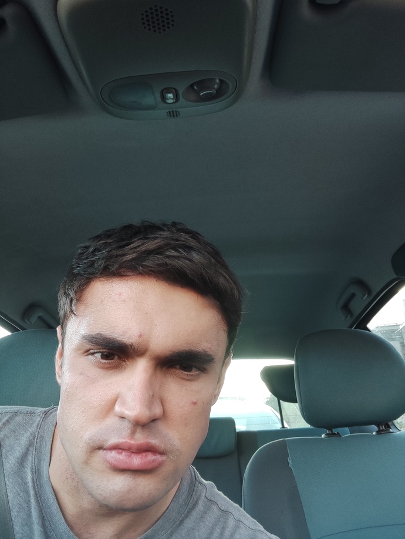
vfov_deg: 81.7
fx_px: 312
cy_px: 270
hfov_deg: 66.0
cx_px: 202
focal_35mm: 20
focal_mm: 3.49
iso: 66
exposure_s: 1/50
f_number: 2.45
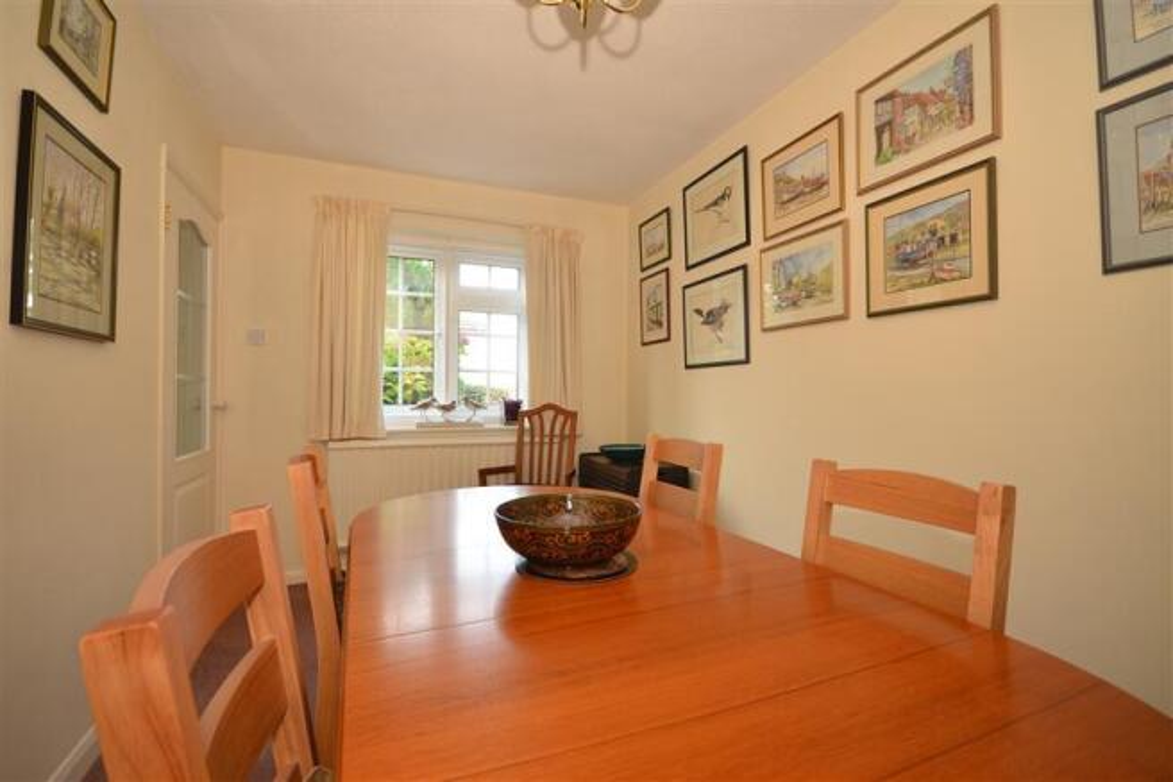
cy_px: 391
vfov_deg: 72.0
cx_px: 586
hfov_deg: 95.0
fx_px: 537
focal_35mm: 16
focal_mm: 11
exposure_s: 1/10
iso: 200
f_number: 6.3
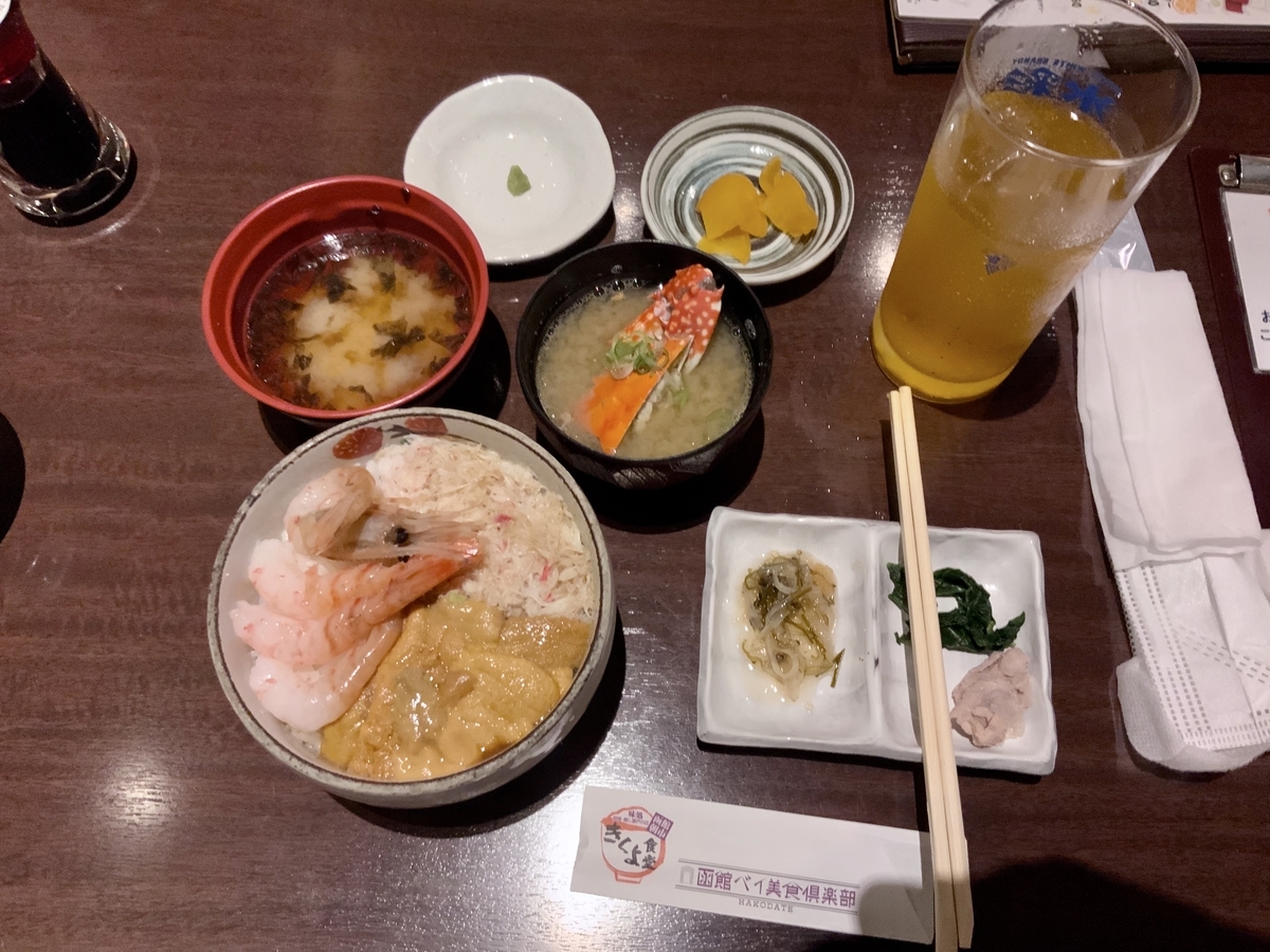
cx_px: 635
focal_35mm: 29
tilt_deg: -66.7
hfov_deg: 61.7
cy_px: 476
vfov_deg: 48.2
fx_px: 1064
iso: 250
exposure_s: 1/33
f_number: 1.8
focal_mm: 3
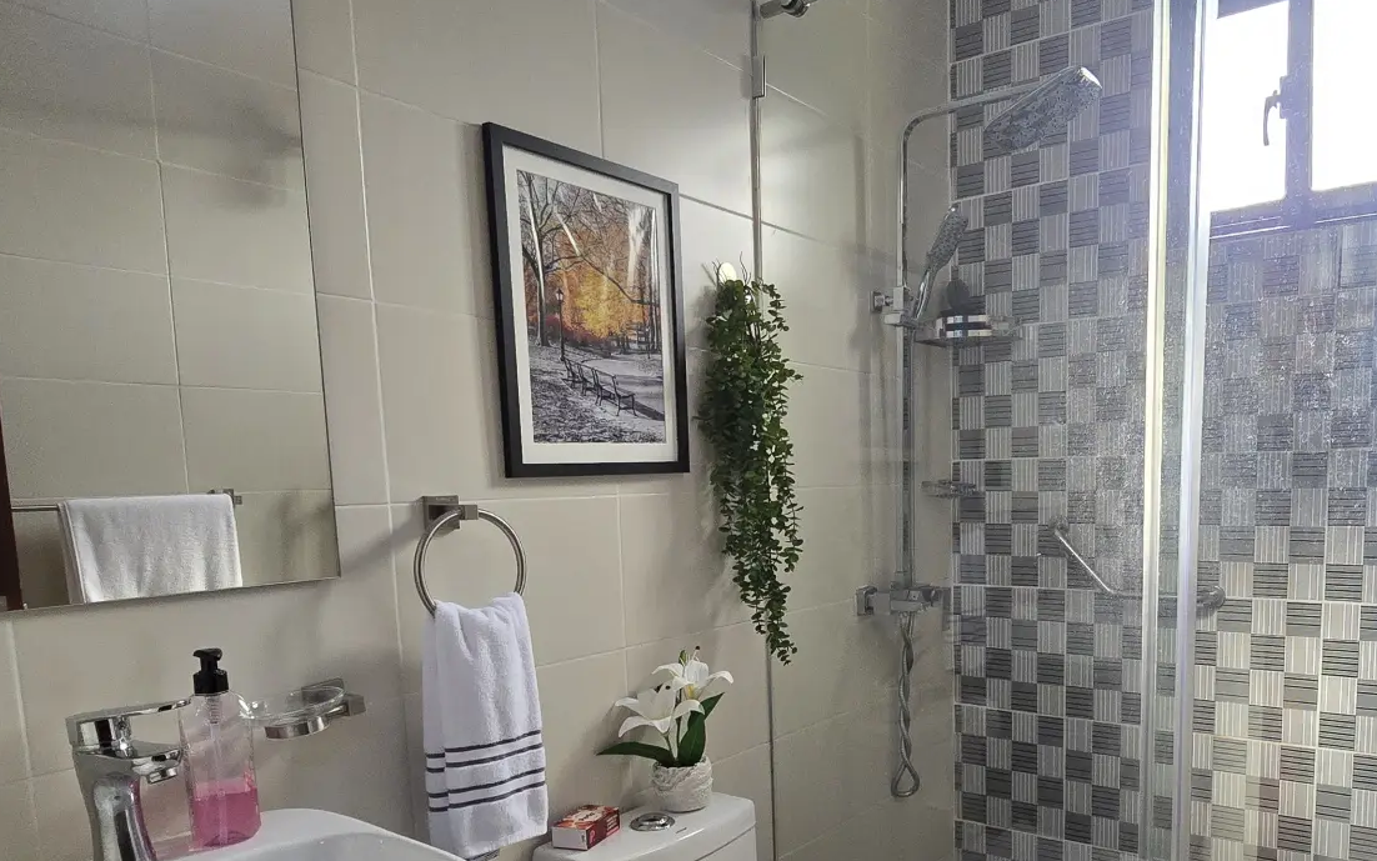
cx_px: 848
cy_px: 616
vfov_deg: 49.6
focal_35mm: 24
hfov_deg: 73.7
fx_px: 901
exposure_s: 1/62
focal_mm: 2.2
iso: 250
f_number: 2.2
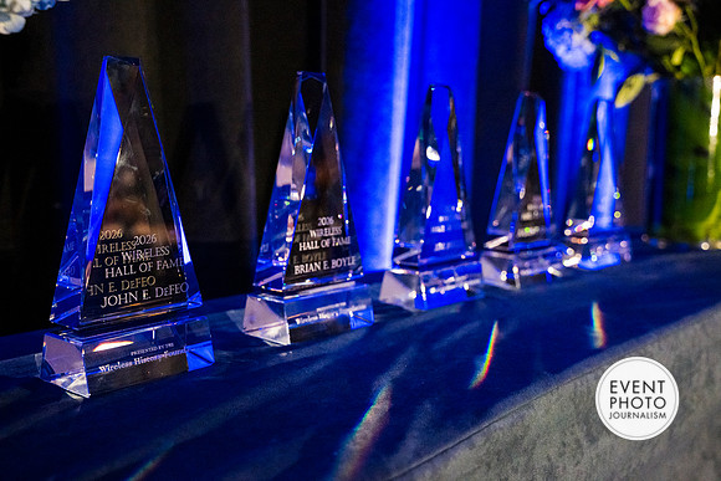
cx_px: 360
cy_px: 240
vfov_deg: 34.2
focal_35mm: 39
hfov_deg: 49.5
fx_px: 781
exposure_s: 1/125
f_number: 4
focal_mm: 39
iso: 10000
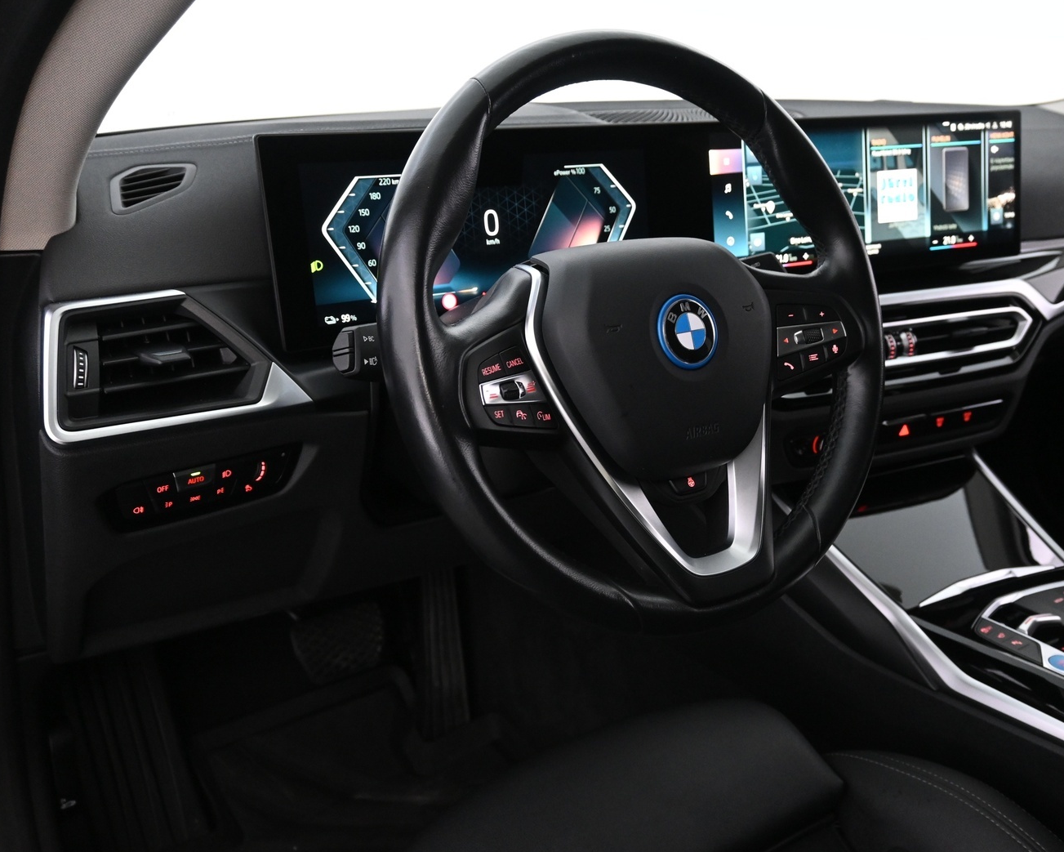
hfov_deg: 51.4
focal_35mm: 35
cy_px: 438
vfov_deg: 42.2
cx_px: 599
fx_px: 1102
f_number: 3.8
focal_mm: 20
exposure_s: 1/30
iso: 2200
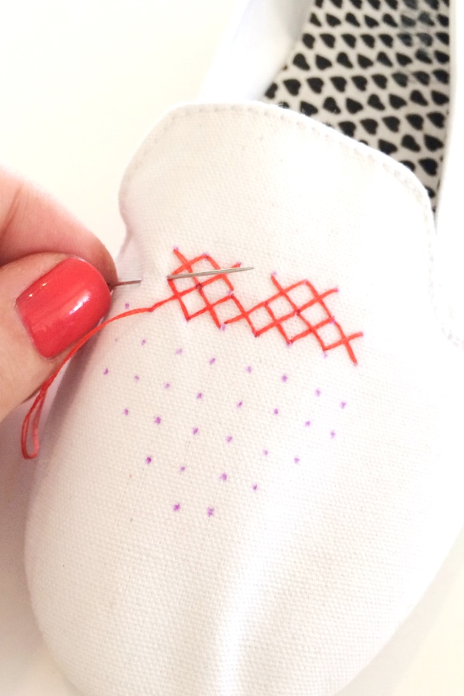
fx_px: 676
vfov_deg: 54.4
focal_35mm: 35
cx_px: 215
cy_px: 342
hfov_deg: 37.8
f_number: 2.2
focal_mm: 4.12
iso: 64
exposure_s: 1/30
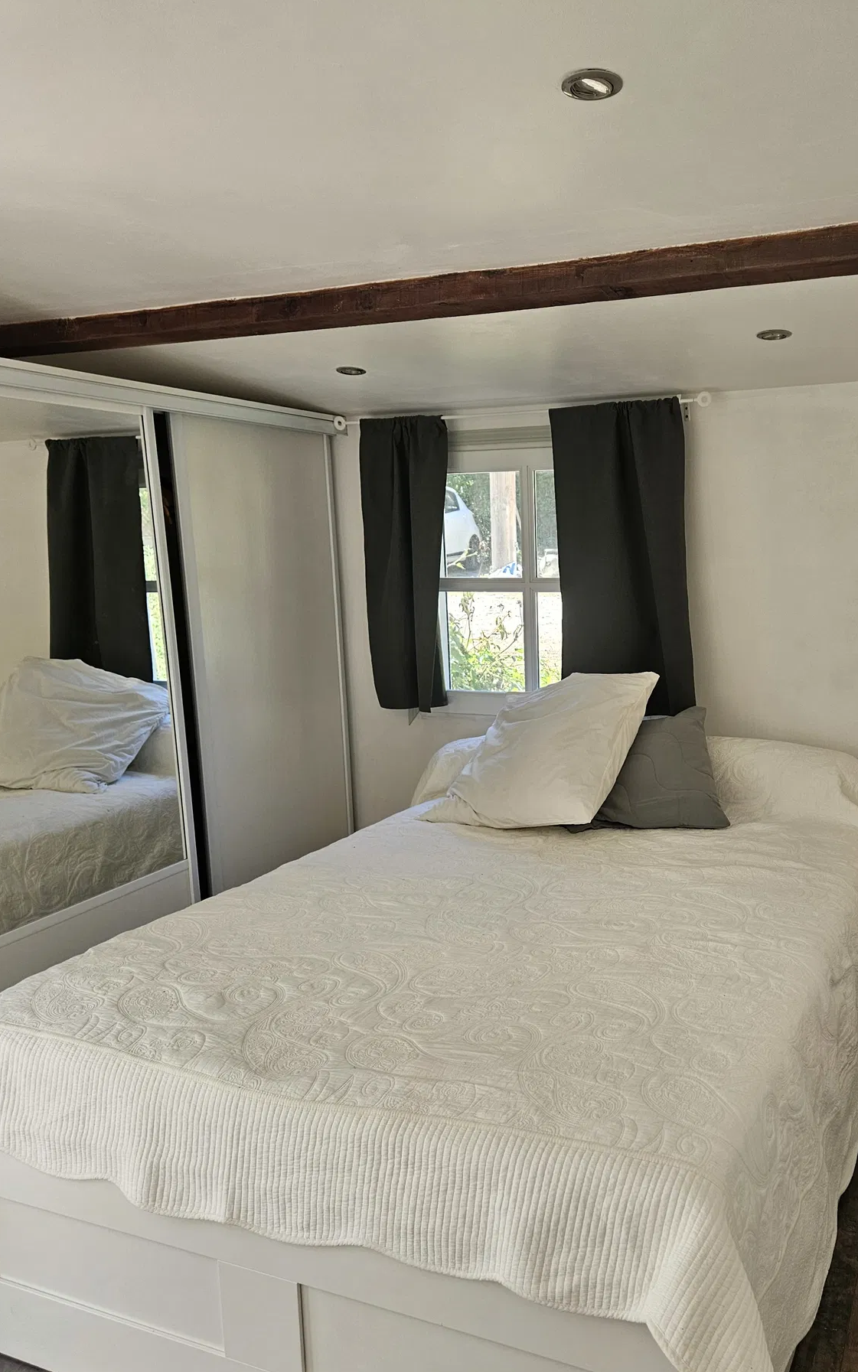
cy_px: 758
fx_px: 1085
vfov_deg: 64.5
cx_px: 586
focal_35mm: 29
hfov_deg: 42.5
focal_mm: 5.4
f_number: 1.8
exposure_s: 1/100
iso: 40
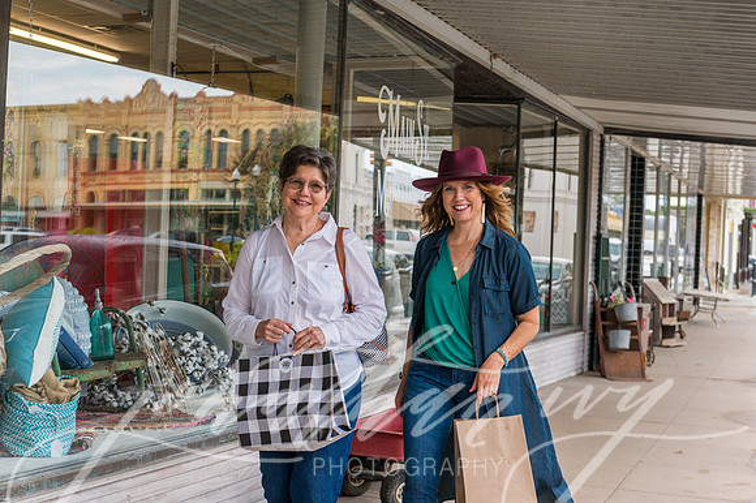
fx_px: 1217
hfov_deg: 34.5
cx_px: 378
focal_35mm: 58
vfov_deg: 23.4
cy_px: 252
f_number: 5.6
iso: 640
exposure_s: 1/640
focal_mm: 58
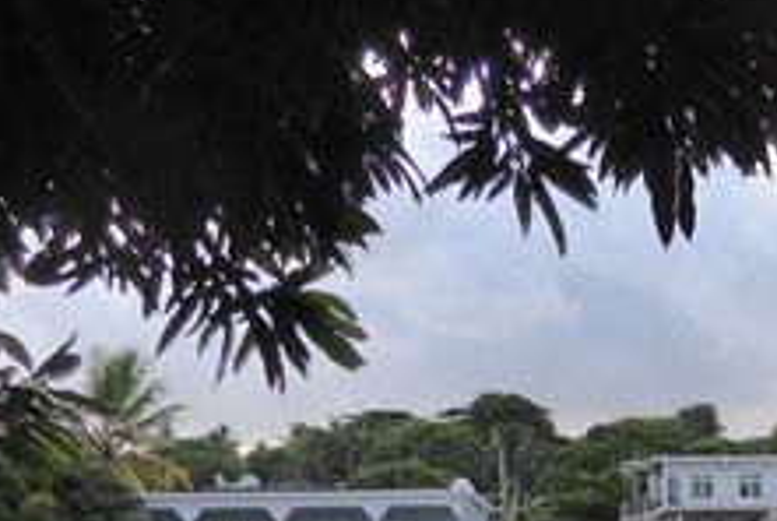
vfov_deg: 13.2
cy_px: 943
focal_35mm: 94
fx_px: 2032
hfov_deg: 21.2
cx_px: 700
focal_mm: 4.3
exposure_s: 1/200
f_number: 3.3
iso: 160
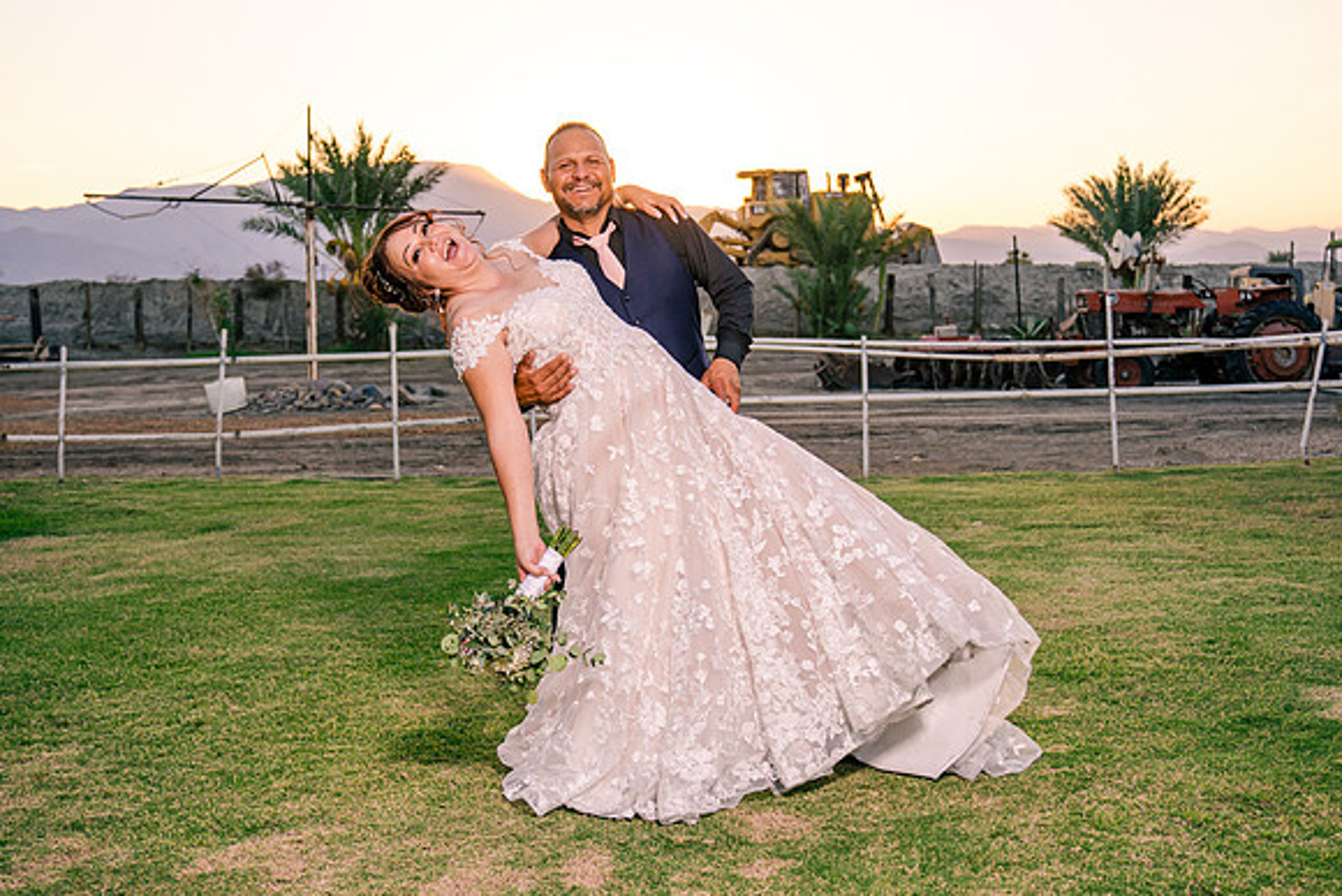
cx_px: 671
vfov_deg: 31.9
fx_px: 1566
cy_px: 448
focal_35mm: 42
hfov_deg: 46.4
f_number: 3.2
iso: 200
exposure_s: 1/800
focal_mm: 28
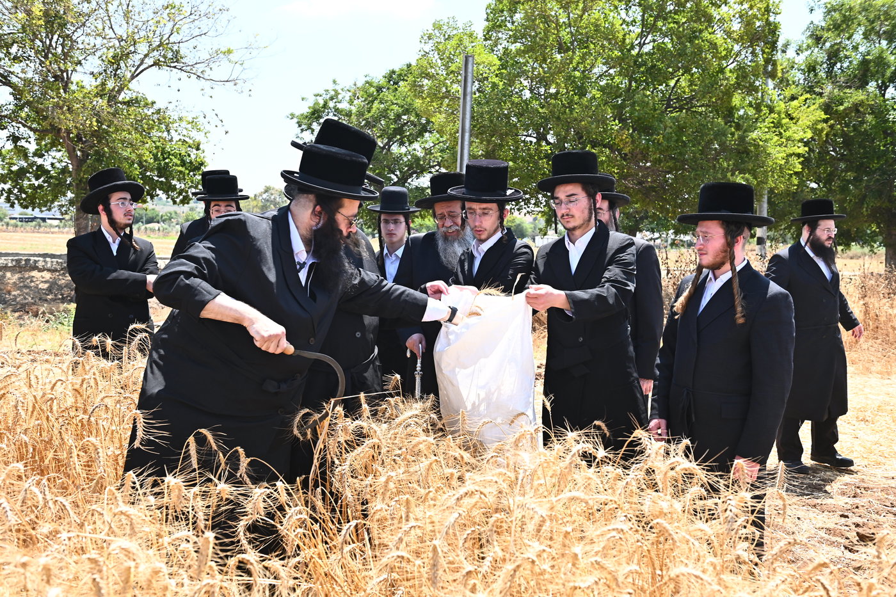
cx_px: 448
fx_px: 946
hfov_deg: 50.7
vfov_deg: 35.0
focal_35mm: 38
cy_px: 298
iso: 160
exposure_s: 1/200
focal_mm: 38
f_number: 6.3
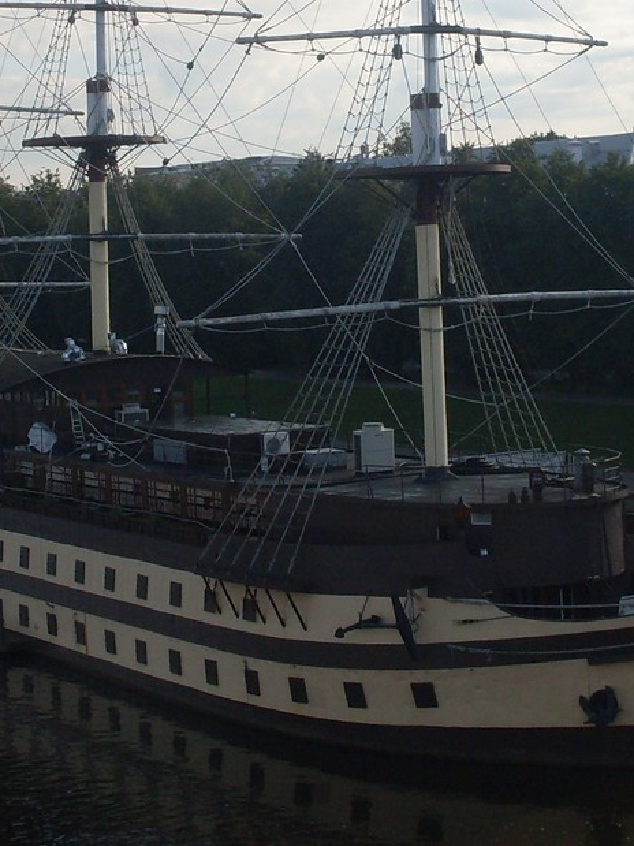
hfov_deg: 16.8
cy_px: 229
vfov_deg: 22.1
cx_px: 326
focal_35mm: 88
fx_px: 2150
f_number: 8.4
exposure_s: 1/180
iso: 80
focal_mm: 6.3
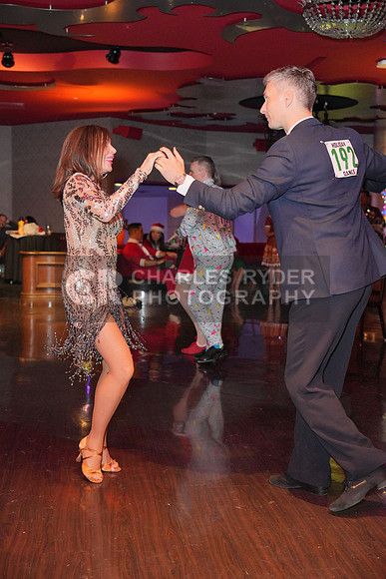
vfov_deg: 41.9
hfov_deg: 28.7
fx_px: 755
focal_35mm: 47
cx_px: 193
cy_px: 290
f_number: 4
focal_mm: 47
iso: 4000
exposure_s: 1/200
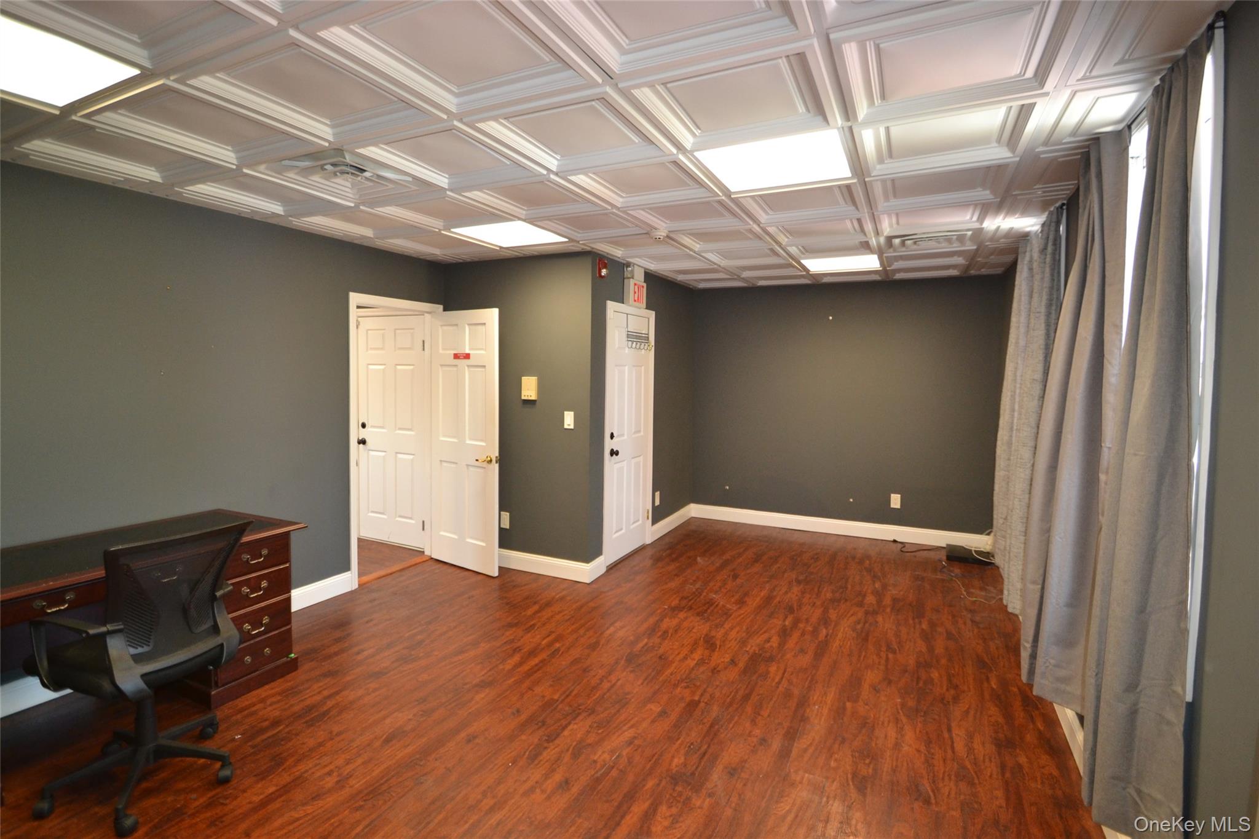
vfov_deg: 77.3
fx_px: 525
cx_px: 630
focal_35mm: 15
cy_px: 420
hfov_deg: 100.4
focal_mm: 10
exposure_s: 1/60
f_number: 3.5
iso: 800
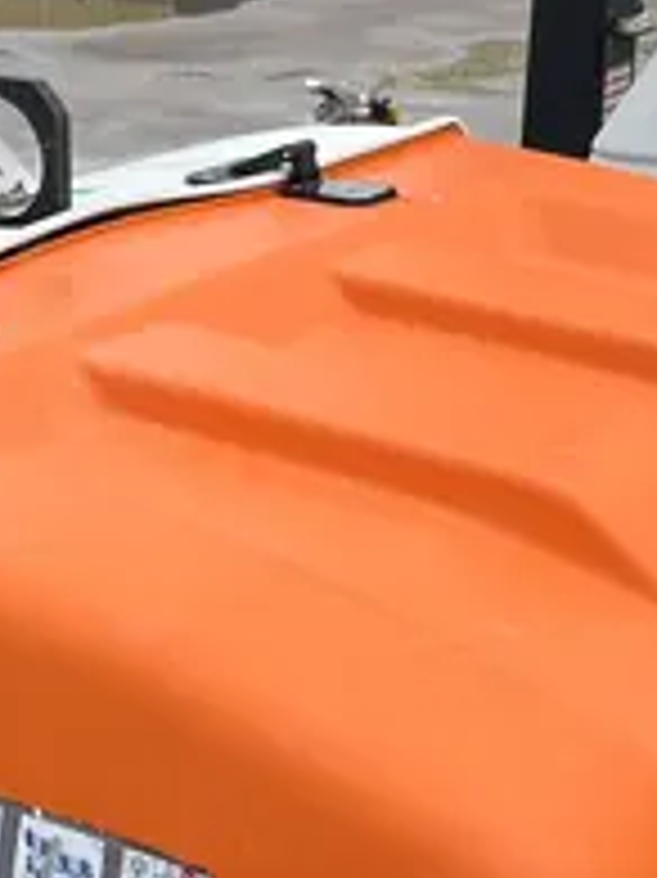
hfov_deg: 15.0
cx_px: 140
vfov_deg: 20.0
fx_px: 2483
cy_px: 434
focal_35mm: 98
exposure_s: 1/2358
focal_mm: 5.1
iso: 50
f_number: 1.6
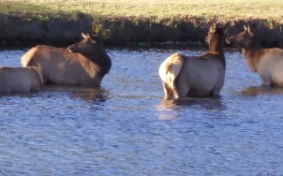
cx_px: 129
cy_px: 152
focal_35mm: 306
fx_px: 2357
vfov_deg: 4.3
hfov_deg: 6.9
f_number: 4.7
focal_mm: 14.1
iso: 320
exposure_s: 1/250
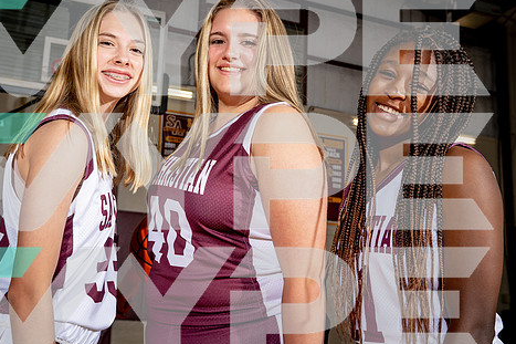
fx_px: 587
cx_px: 212
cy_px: 172
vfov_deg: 32.6
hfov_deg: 47.2
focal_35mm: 41
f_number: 6.3
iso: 100
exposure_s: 1/250
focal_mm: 33
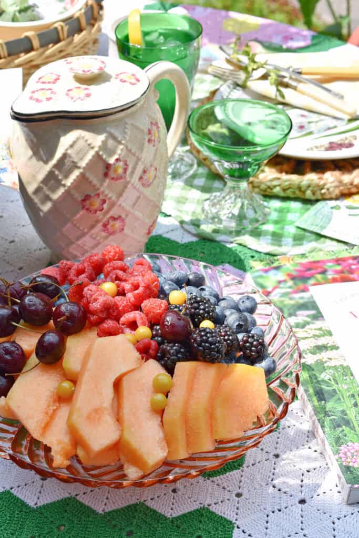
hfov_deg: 19.7
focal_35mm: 69
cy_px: 269
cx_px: 180
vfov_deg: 29.2
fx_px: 1032
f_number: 10
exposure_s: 1/400
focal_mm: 46
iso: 200
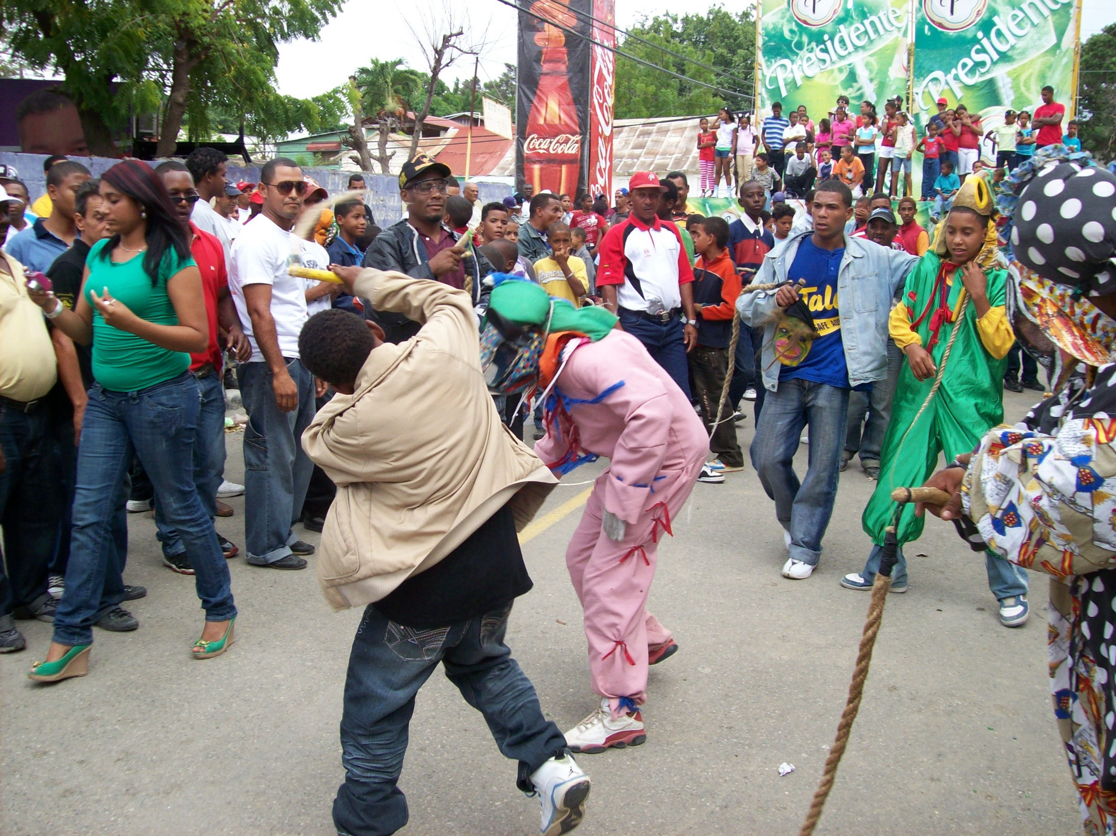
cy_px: 418
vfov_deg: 39.6
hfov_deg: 51.4
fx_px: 1160
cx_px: 558
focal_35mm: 36
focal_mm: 6
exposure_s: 1/260
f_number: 2.7
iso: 80
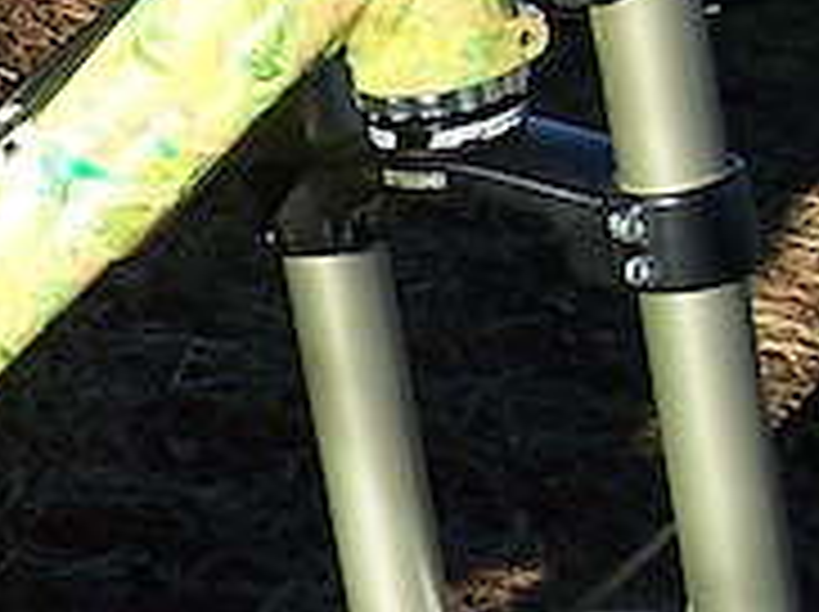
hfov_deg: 9.1
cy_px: 724
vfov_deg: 7.2
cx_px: -900
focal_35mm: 203
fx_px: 4797
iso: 64
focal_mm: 5.85
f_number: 2.8
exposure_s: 1/160
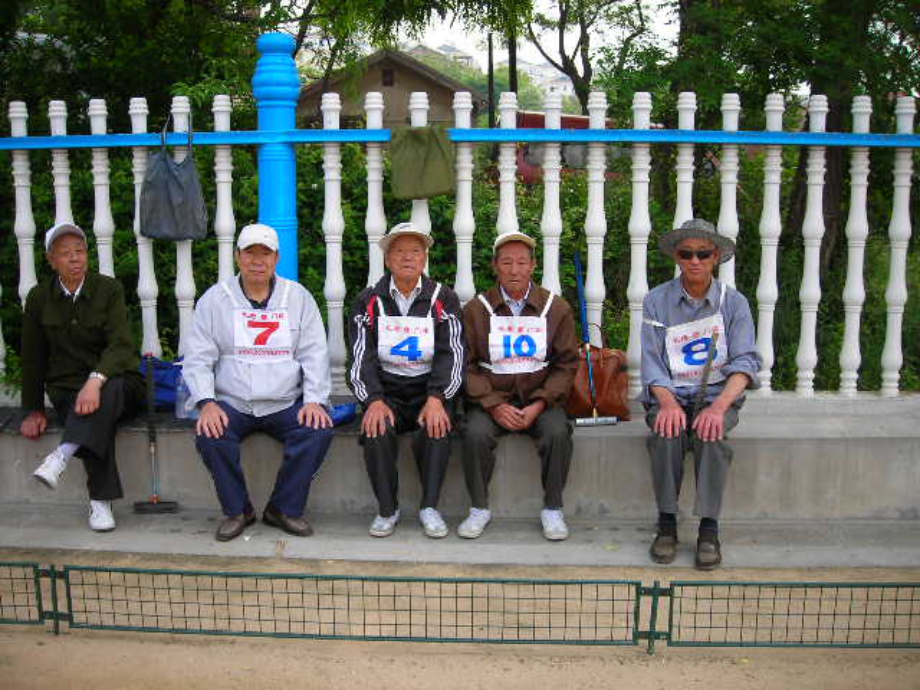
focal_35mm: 38
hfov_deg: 49.0
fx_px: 1010
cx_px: 460
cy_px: 345
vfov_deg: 37.7
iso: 50
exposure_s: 1/153
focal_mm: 6.3
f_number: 3.2
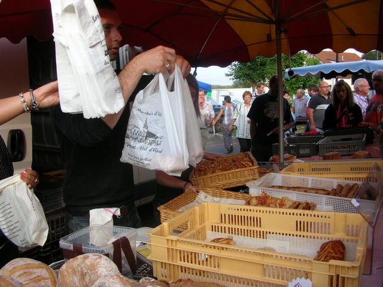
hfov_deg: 52.6
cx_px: 192
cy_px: 144
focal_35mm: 35
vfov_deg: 40.7
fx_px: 387
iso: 50
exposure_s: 1/260
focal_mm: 5.8
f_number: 2.8
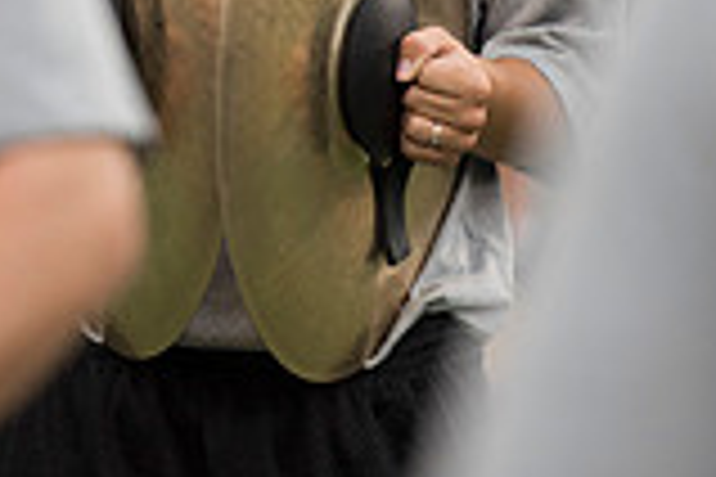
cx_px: 252
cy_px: -367
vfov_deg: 1.9
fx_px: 14538
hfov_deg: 2.8
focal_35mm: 731
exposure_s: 1/1250
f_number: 2.8
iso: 1000
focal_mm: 200
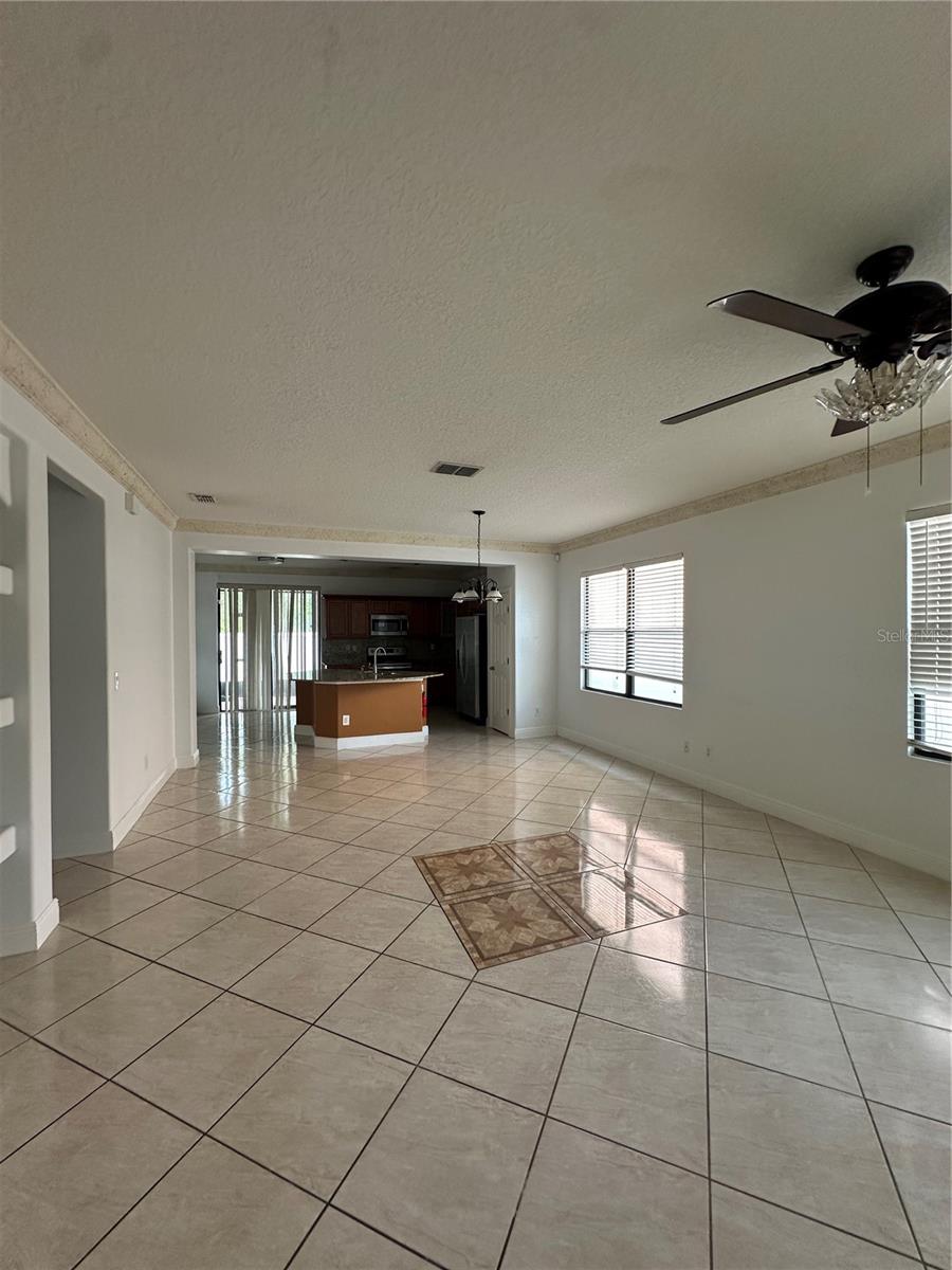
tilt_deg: +0.1
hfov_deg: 85.7
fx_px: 513
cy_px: 635
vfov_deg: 102.1
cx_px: 476
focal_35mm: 14
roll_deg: -0.7
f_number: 2.2
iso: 160
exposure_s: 1/99
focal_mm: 2.22
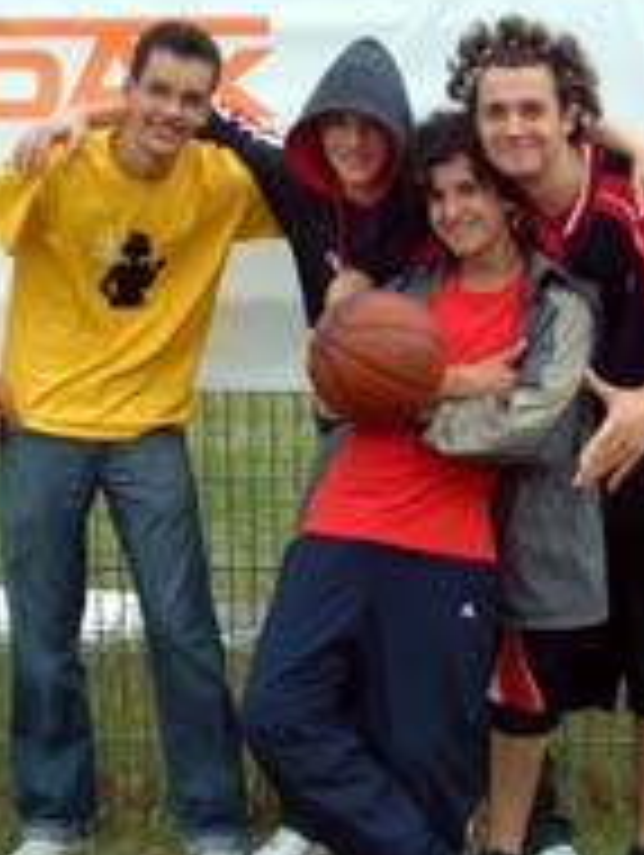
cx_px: 504
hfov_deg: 19.5
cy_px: 464
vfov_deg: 25.9
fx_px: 1856
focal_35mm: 75
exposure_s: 1/250
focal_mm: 22
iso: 400
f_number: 8
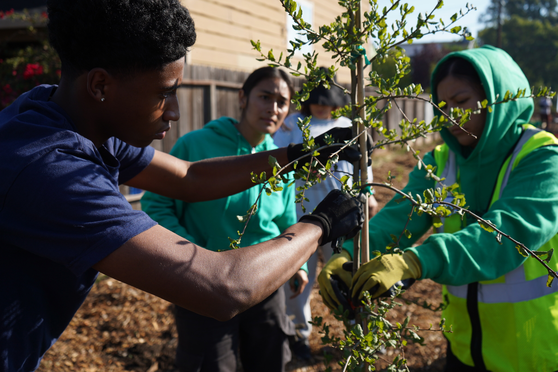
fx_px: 558
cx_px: 279
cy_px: 186
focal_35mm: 36
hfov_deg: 53.1
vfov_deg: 36.9
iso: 125
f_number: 5
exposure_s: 1/500
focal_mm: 36
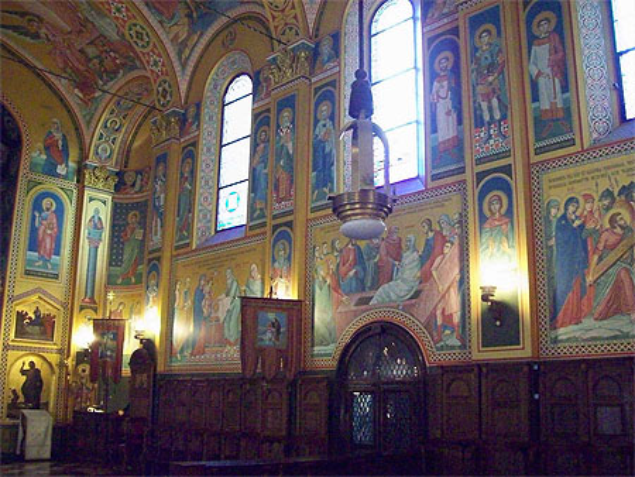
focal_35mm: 36
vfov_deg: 39.7
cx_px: 318
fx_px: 661
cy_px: 238
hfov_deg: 51.3
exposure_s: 1/15.2
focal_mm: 6
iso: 800
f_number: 2.7
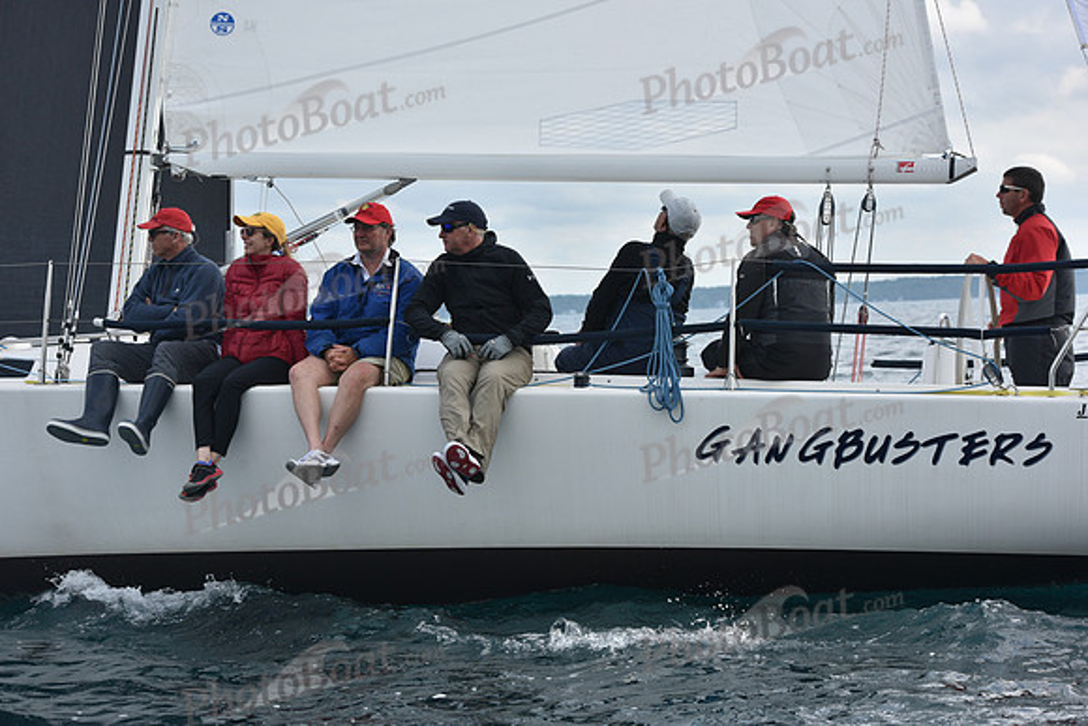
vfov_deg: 14.9
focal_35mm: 92
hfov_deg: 22.1
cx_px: 544
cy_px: 363
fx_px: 2781
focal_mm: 92
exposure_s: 1/800
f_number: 8
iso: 400
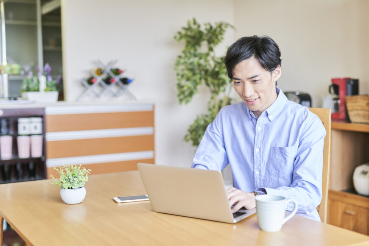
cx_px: 184
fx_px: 512
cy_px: 123
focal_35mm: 50
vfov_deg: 27.0
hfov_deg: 39.6
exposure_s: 1/80
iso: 200
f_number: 2
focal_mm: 50
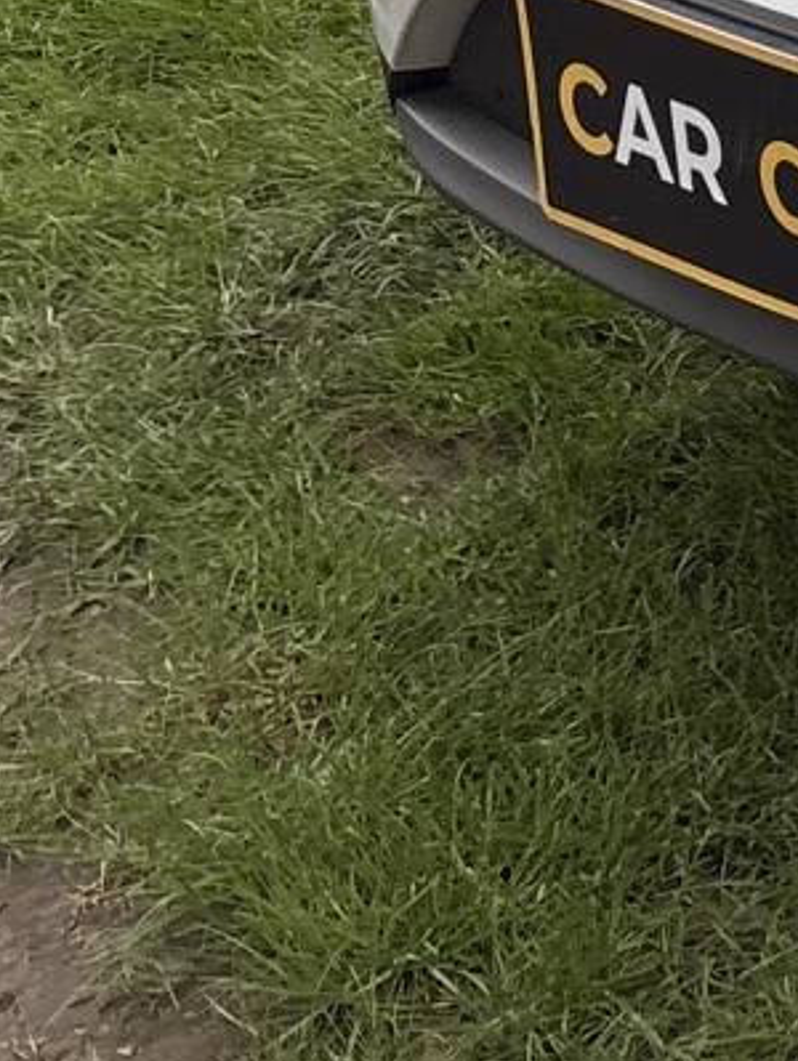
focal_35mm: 125
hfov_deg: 9.8
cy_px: -625
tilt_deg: -9.7
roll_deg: -1.6
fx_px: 3836
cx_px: 2202
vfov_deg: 14.5
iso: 50
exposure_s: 1/781
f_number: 1.6
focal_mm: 5.96
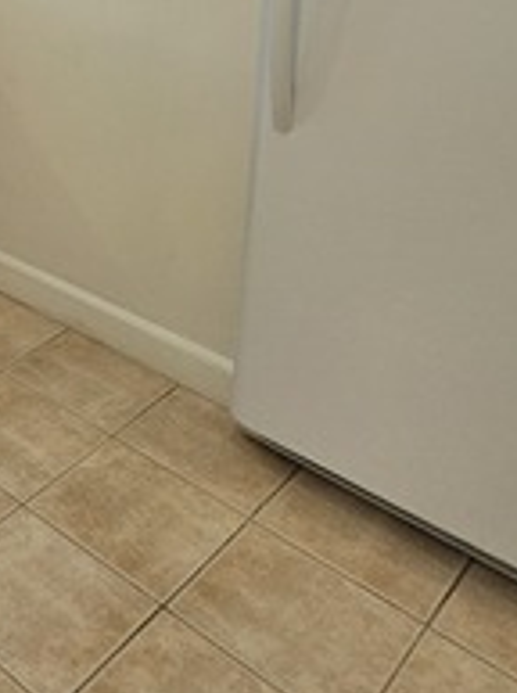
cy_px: -13
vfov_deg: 37.3
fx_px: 899
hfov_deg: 26.4
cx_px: -183
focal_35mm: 45
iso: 50
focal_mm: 1.74
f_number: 2.2
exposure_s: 1/60
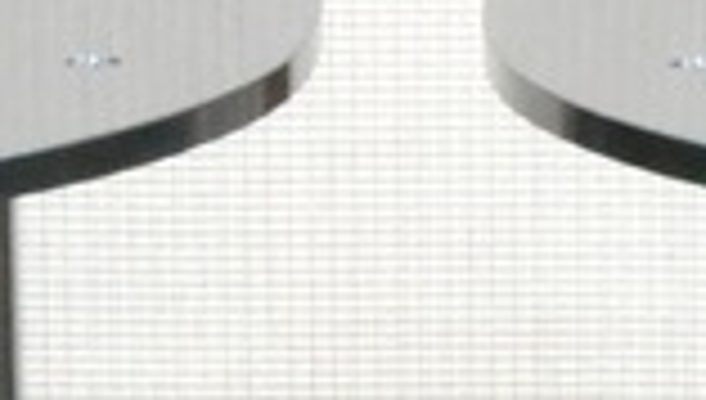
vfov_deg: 2.6
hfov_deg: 4.6
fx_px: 8721
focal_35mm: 465
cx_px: 423
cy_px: 1285
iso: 1600
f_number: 6.3
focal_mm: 12.5
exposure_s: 1/10
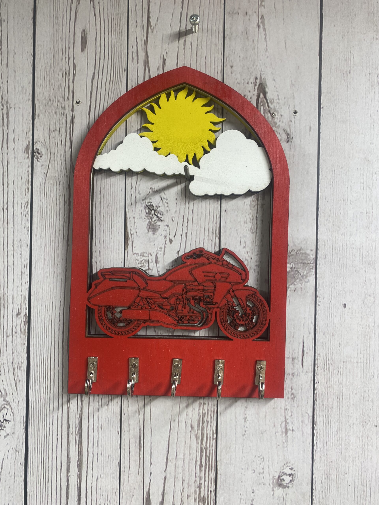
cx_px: 190
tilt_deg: -0.1
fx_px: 380
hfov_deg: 53.1
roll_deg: -0.6
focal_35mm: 26
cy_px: 252
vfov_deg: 67.3
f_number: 1.8
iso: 64
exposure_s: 1/120
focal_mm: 4.25
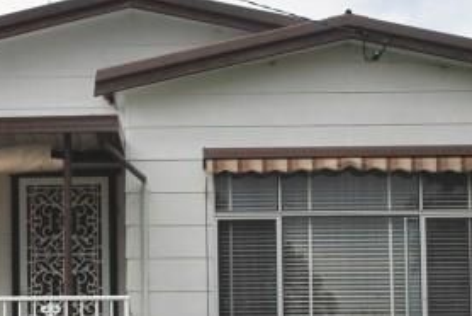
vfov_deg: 7.8
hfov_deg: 11.4
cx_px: -39
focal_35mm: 177
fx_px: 2323
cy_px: 217
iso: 100
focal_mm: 32
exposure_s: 1/200
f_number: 11
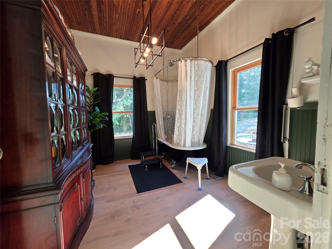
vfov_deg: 89.9
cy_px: 124
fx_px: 125
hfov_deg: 106.2
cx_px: 166
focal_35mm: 13
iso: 80
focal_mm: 2.2
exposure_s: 1/120
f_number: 1.9
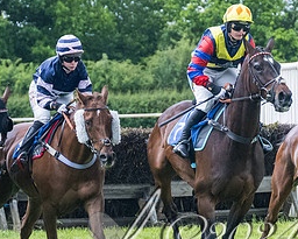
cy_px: 169
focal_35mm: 417
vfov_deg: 3.7
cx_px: 99
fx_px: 3679
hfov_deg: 4.6
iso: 2000
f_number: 4
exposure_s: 1/1250
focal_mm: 98
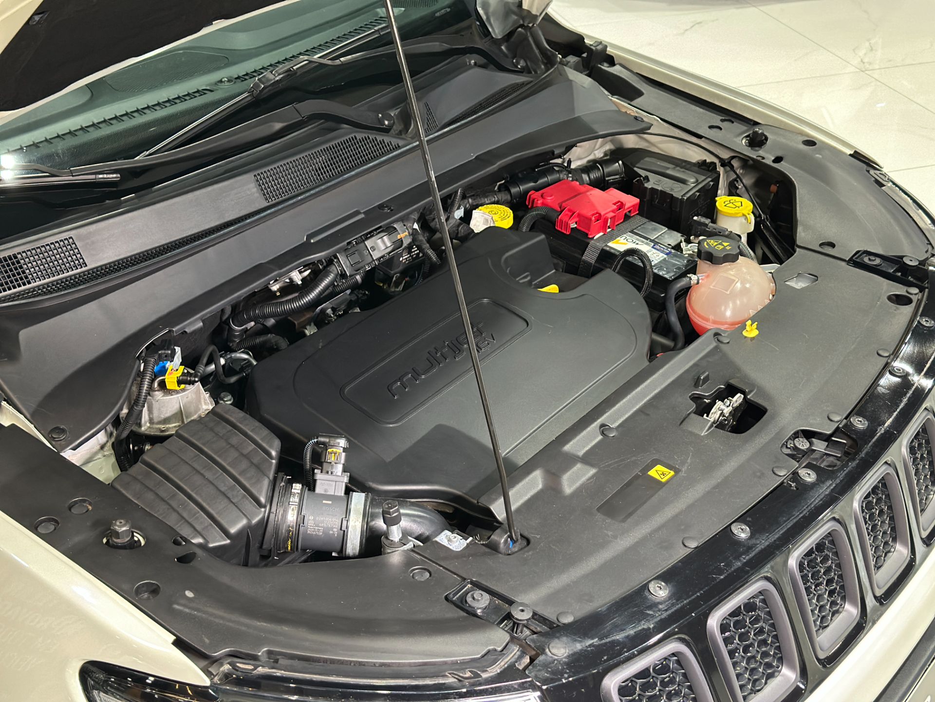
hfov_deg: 39.7
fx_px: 1297
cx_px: 468
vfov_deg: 30.3
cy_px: 351
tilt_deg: -32.5
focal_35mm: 48
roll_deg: -0.7
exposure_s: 1/60
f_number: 1.78
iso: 400
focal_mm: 6.86
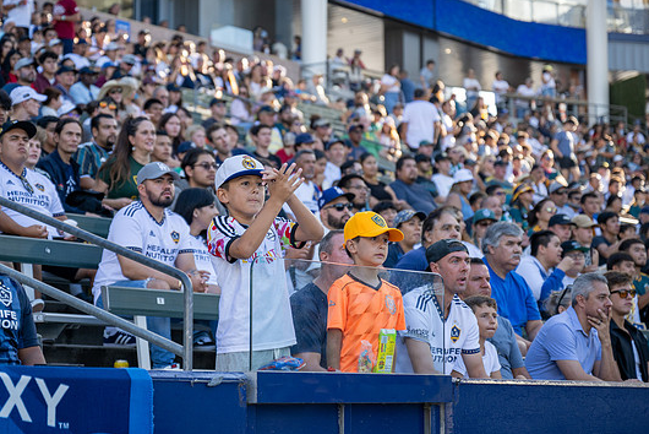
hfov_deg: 22.4
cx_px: 278
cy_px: 214
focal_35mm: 91
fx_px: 1641
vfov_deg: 15.0
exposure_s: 1/800
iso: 220
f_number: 2.8
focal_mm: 70
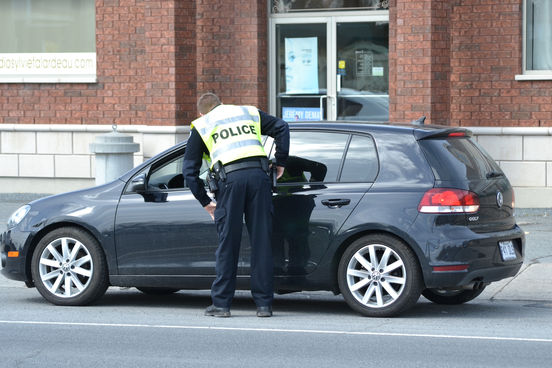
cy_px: 184
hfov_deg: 13.7
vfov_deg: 9.1
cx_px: 276
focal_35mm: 150
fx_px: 2300
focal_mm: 100
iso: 320
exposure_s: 1/500
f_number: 5.6
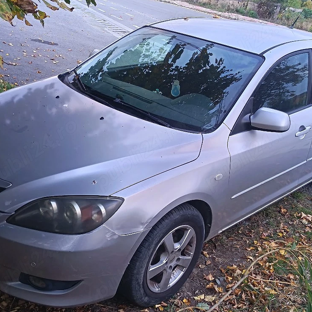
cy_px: 157
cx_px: 169
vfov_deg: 40.0
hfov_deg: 40.0
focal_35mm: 42
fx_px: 428
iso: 694
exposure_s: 1/33.3
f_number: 1.75
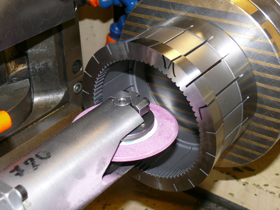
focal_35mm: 62
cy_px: 105
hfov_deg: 31.2
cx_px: 140
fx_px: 502
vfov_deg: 23.7
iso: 100
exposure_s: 1/30
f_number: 3.2
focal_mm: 12.3
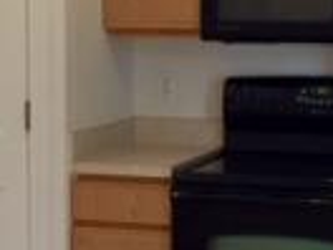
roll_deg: -0.1
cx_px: 159
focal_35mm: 141
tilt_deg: -4.3
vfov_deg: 10.5
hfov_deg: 14.0
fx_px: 1356
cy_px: 114
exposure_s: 1/30
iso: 80
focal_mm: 4.15
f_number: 2.2
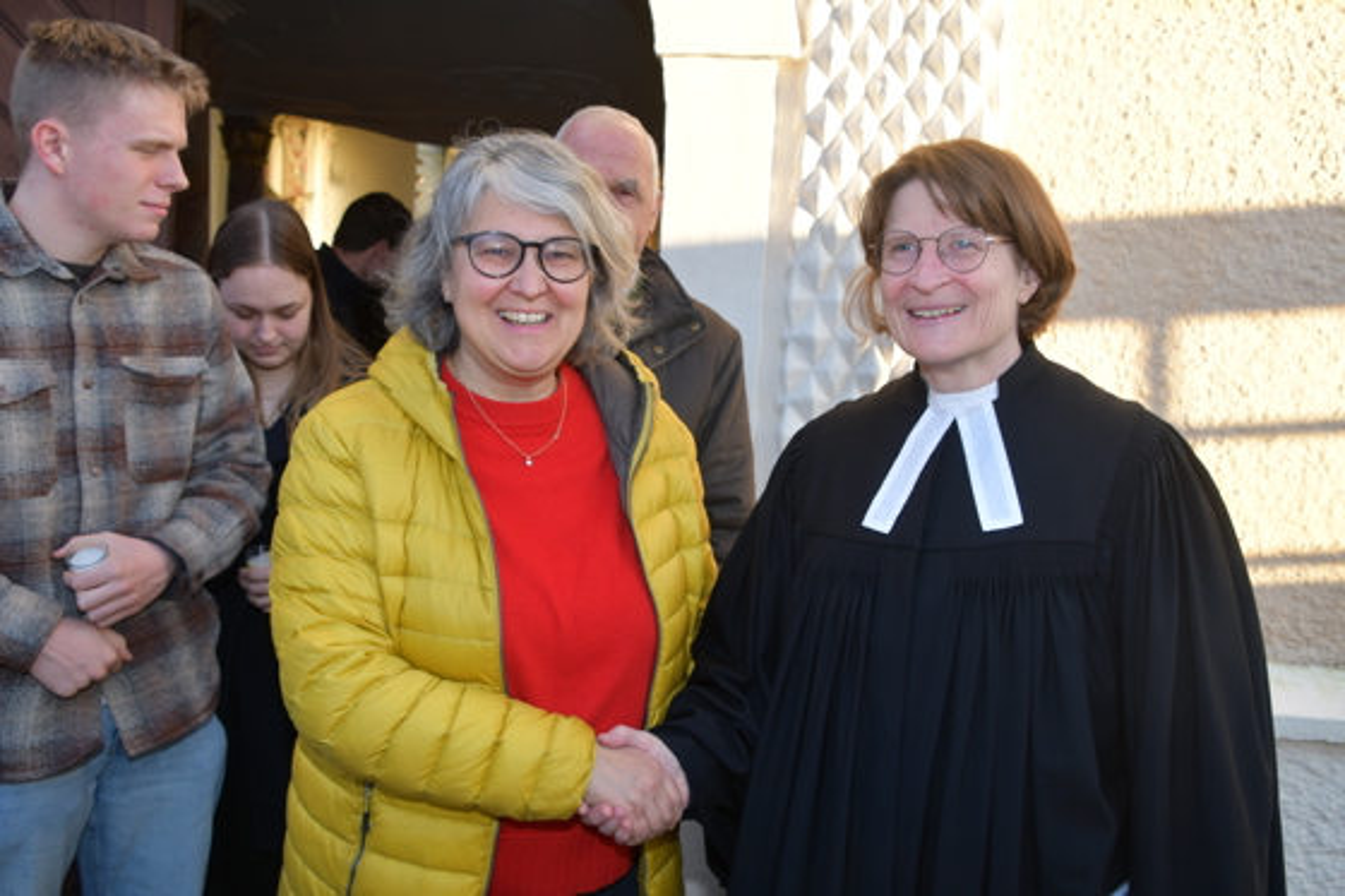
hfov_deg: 57.2
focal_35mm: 33
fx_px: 1232
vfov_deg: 39.9
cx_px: 672
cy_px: 448
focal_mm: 22
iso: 200
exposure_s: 1/100
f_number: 5
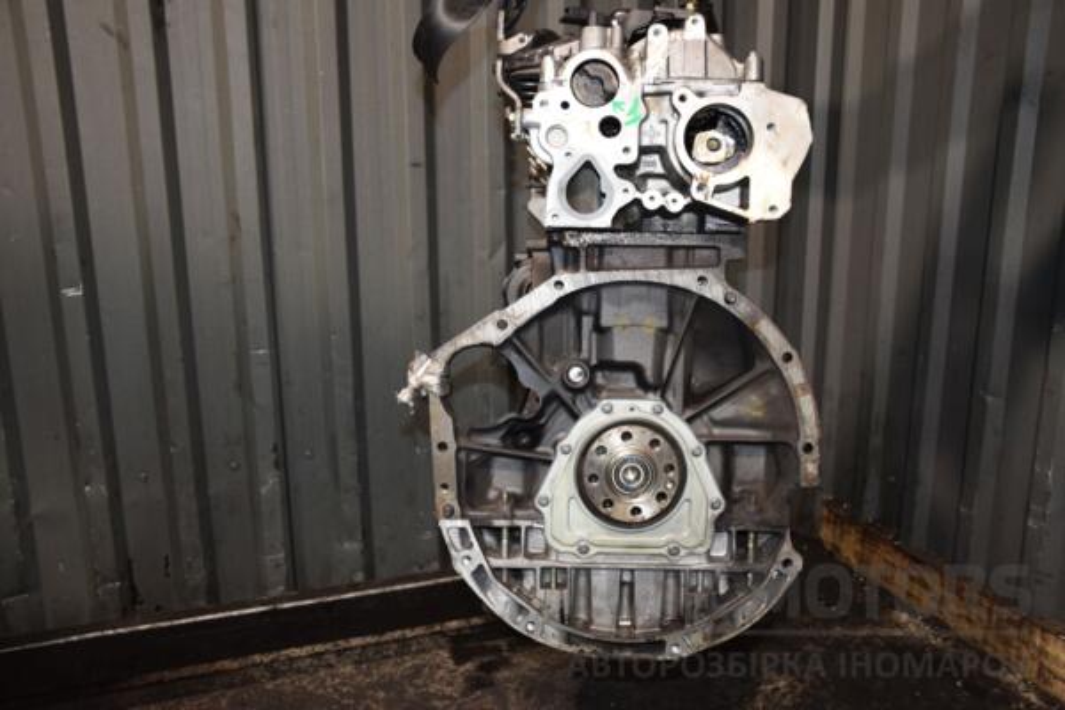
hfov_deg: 57.2
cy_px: 355
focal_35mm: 33
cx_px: 532
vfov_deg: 40.0
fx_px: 976
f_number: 5
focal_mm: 22
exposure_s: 1/60
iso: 800
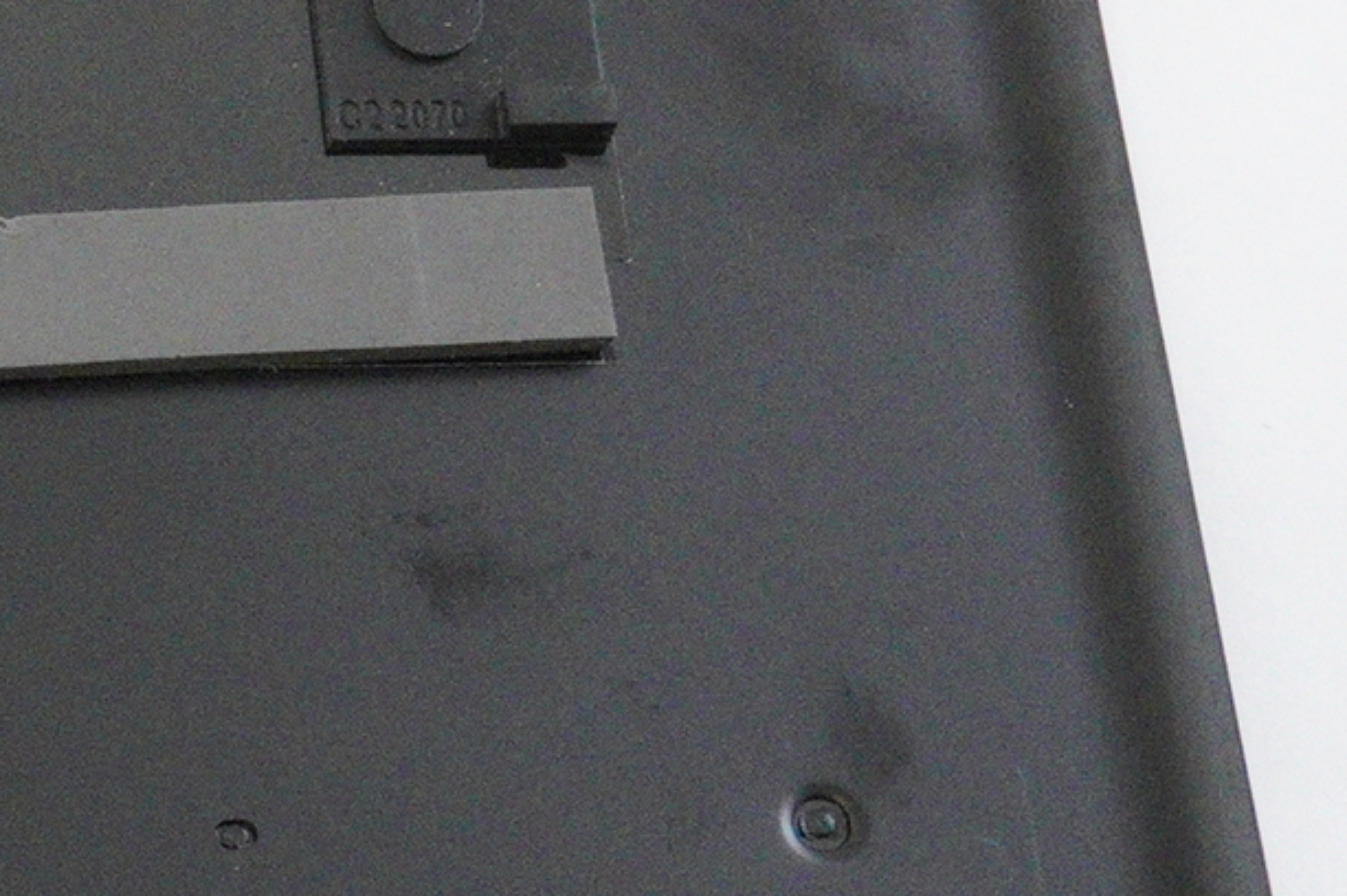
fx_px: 5946
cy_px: -42
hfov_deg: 11.9
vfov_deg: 8.6
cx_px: -1068
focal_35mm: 159
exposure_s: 1/200
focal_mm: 26
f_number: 5.6
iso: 5000
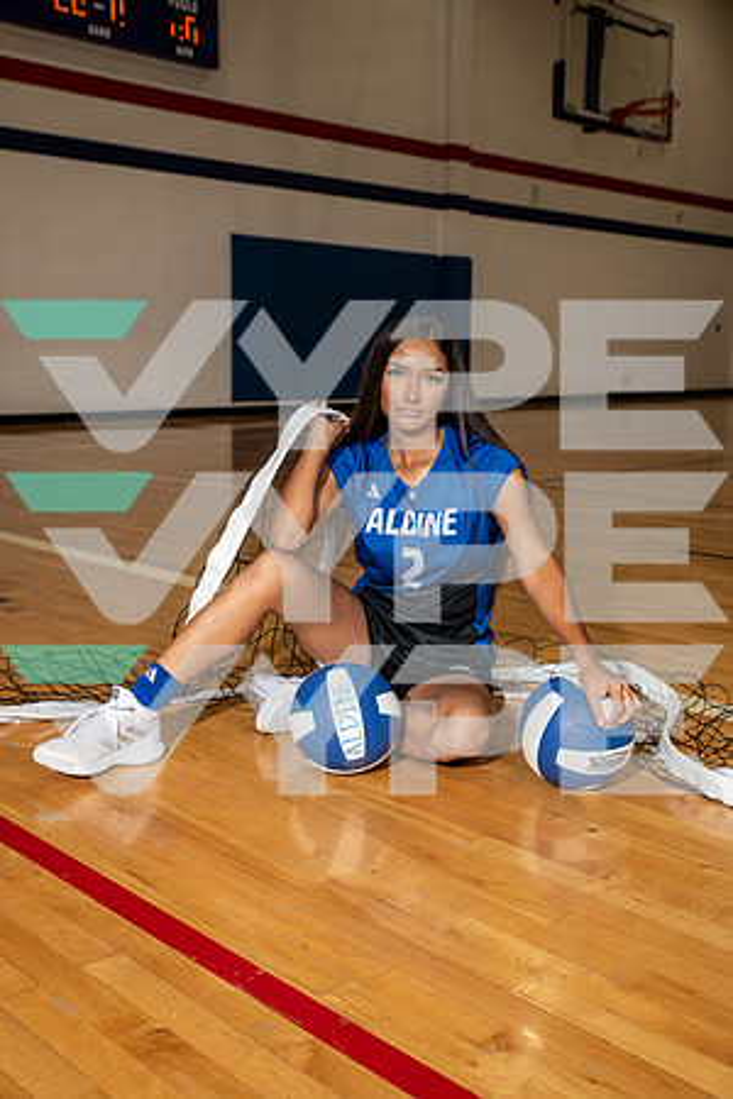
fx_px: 1160
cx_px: 366
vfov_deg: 50.7
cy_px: 550
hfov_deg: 35.1
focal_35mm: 38
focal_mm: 38
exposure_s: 1/250
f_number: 6.3
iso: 320
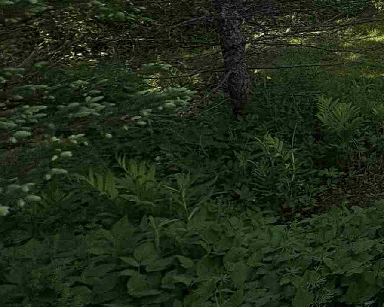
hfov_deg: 24.1
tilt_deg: -13.6
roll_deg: +4.8
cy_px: 1
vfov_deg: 29.9
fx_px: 534
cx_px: 651
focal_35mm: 47
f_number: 2.2
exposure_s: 1/675
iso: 40
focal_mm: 2.22
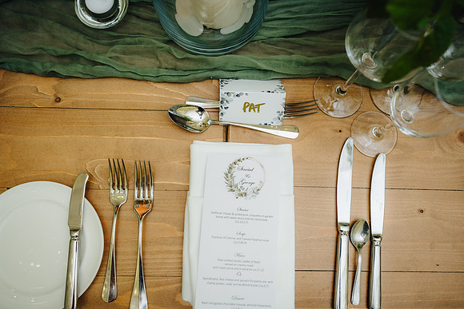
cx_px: 237
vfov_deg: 50.2
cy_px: 162
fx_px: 330
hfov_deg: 70.2
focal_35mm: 26
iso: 500
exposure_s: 1/200
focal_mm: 24
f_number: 2.5
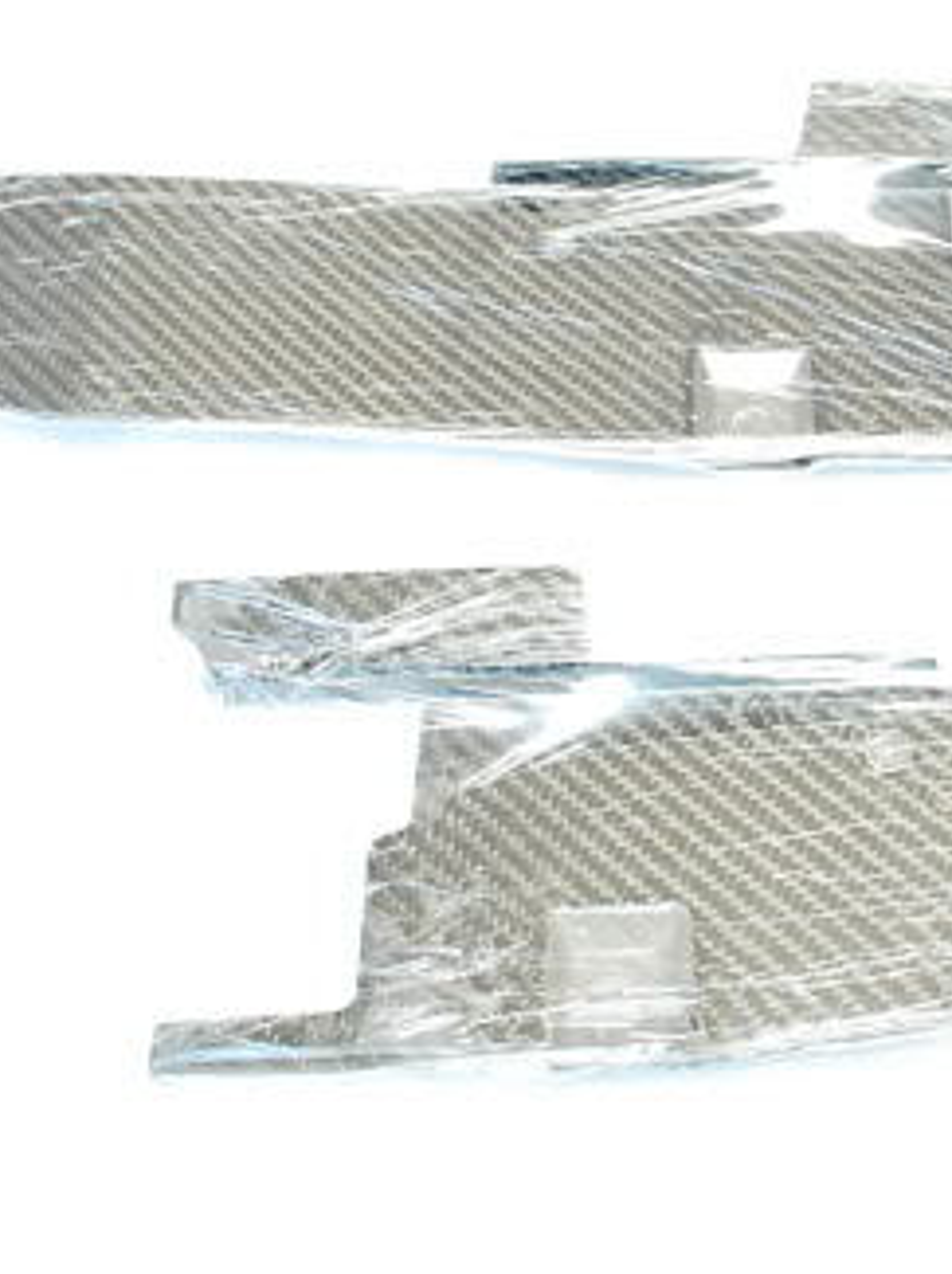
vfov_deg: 30.1
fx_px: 2351
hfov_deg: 22.5
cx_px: 809
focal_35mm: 64
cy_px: 457
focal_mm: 18
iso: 1600
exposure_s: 1/60
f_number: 6.3
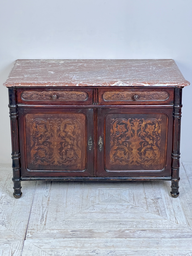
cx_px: 96
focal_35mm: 77
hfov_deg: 19.1
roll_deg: -0.1
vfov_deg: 25.3
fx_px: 569
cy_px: 128
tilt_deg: -20.5
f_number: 2.8
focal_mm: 9
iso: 800
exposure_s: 1/49
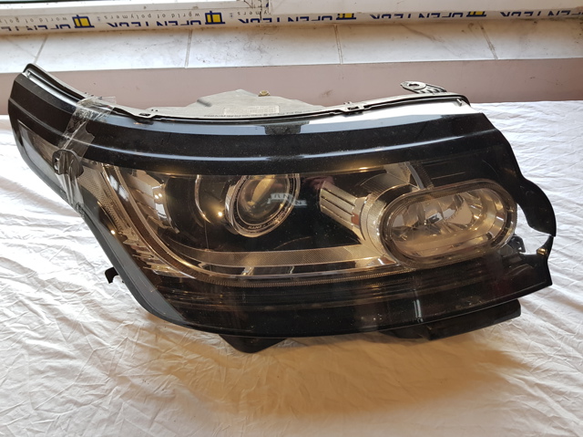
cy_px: 218
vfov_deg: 53.0
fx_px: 438
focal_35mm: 26
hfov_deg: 67.3
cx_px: 292
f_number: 1.7
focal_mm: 4.2
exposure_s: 1/50
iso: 125
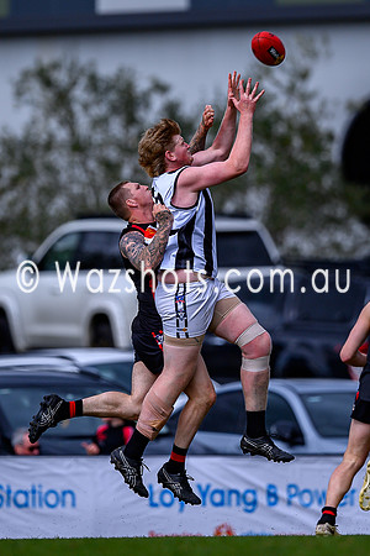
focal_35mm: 1033
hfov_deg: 1.3
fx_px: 15922
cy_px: 226
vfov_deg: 2.0
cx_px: 233
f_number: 4
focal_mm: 500
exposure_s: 1/1600
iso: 140
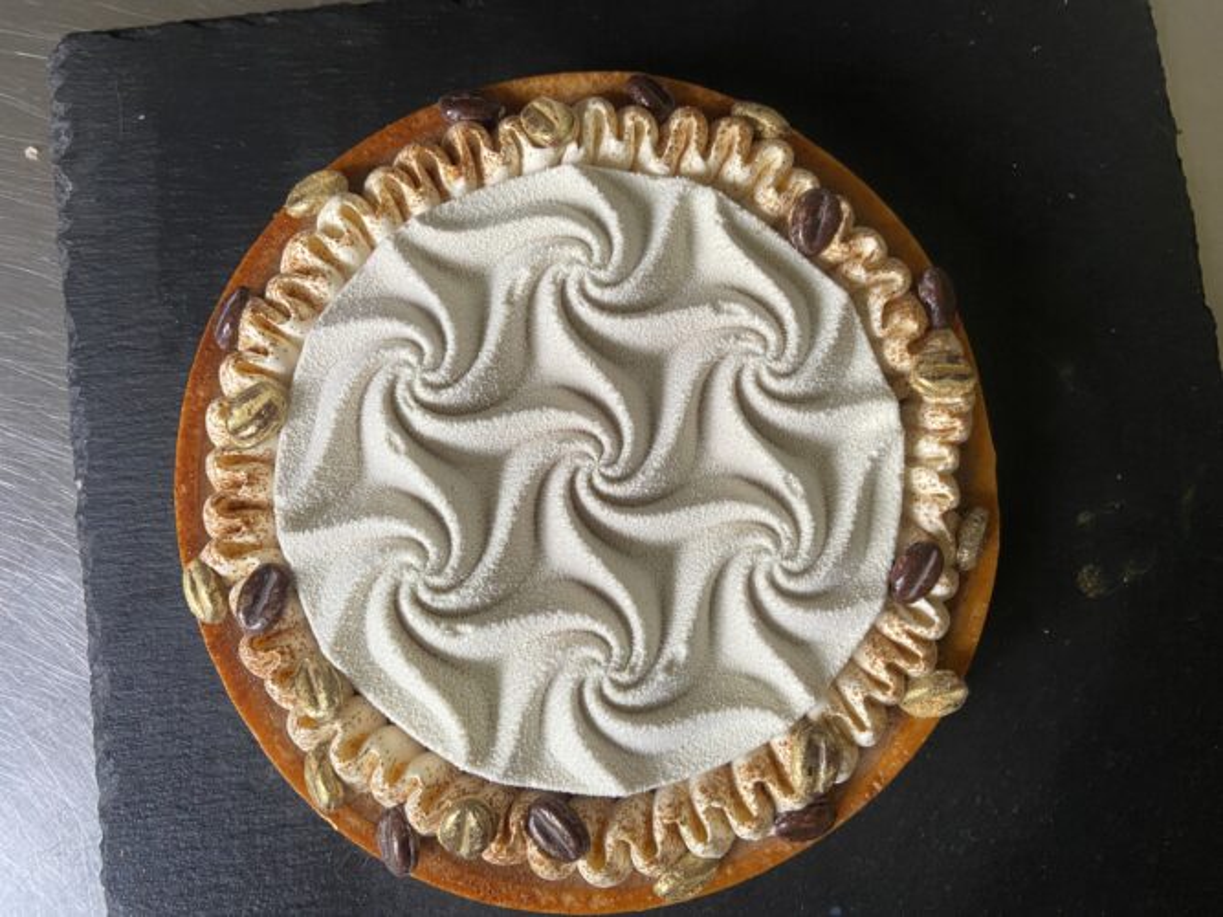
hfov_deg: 67.3
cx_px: 612
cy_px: 458
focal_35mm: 26
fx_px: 918
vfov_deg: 53.0
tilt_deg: -83.8
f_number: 1.8
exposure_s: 1/69
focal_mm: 4.25
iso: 125
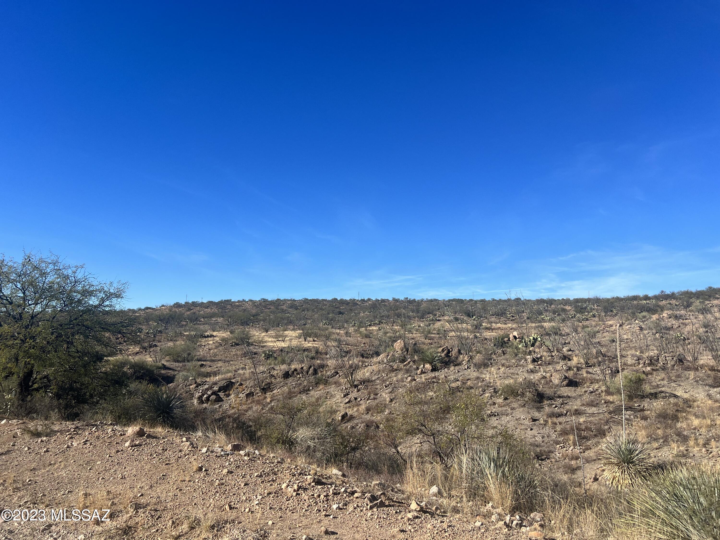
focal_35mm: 26
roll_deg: -1.2
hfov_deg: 67.3
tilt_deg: +7.9
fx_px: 541
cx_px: 360
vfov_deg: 53.1
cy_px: 270
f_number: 1.5
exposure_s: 1/4274
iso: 50
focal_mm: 5.7
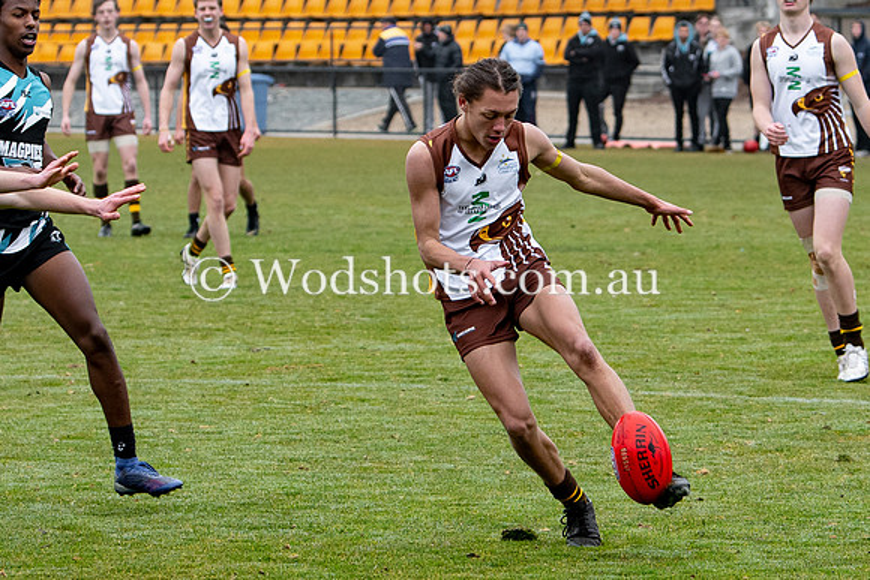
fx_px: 8099
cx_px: 511
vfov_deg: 4.1
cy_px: 243
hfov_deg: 6.1
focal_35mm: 335
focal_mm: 95
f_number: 4
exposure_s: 1/800
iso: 450
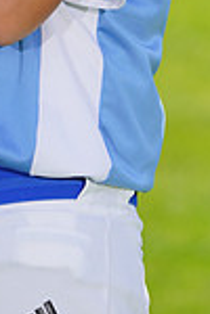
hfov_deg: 1.4
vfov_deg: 2.1
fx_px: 8452
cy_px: -260
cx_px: 39
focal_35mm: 966
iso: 100
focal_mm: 250
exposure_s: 1/250
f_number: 8
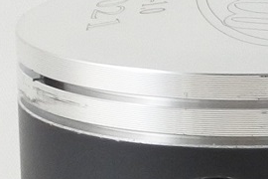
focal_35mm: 255
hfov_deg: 7.7
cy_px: 289
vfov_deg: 5.3
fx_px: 1898
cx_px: 581
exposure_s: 1/125
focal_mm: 14.7
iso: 560
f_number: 4.2
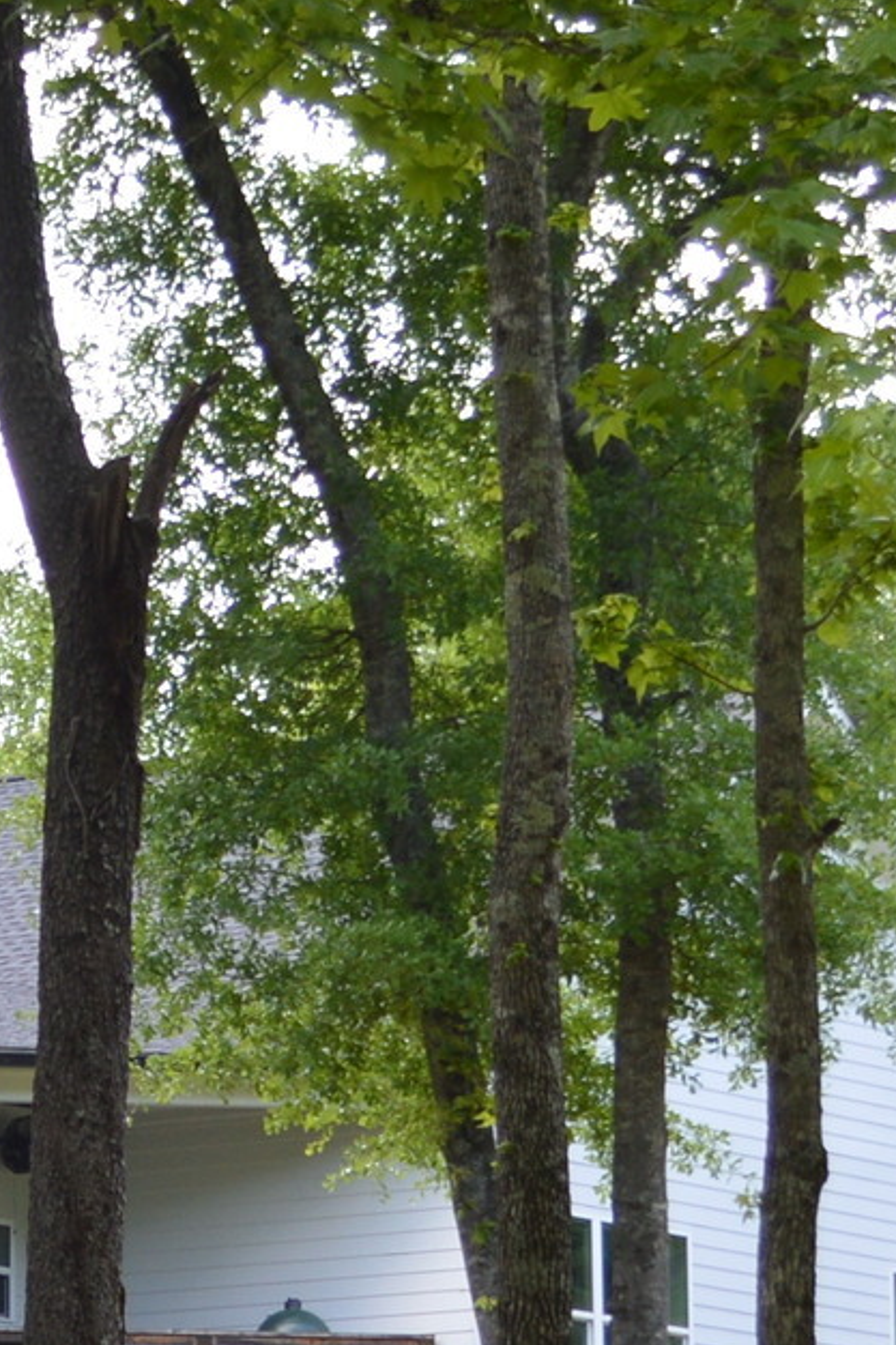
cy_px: 1071
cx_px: -572
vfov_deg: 10.0
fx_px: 7694
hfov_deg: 6.6
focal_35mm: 206
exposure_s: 1/125
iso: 125
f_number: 4.5
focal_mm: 28
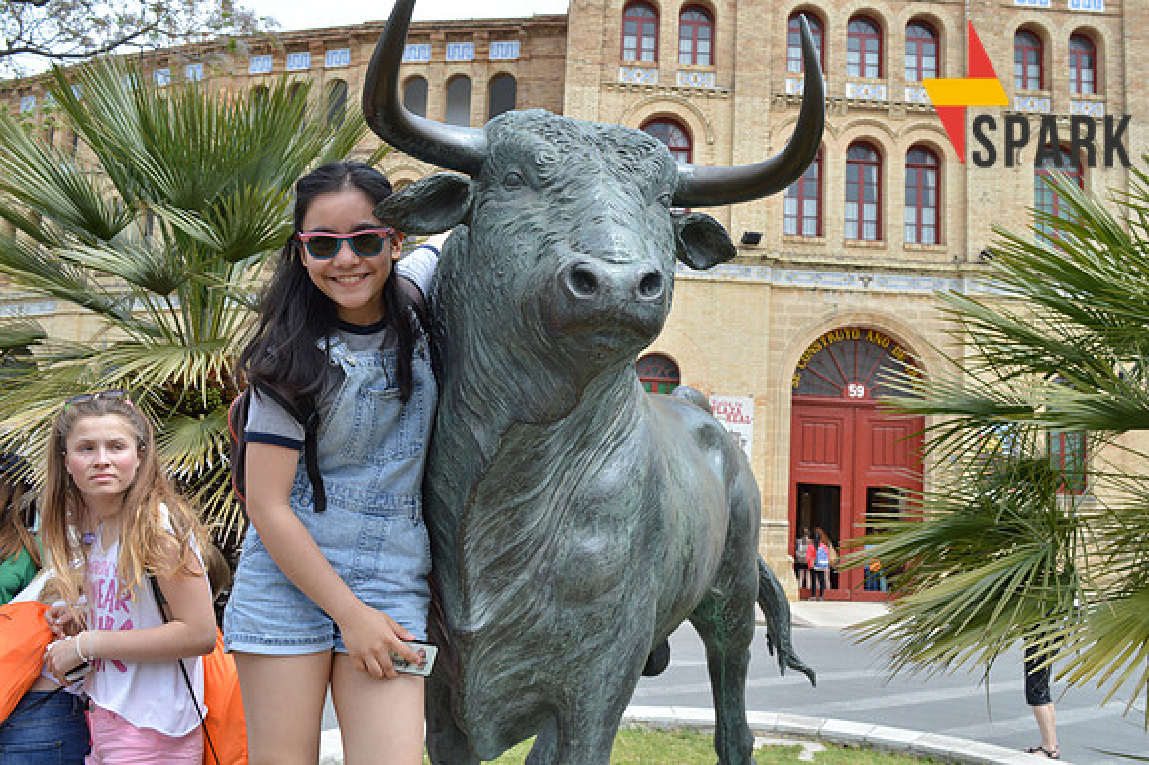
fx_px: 1100
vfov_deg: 38.3
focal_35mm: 34
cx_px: 574
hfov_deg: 55.1
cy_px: 382
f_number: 7.1
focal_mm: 23
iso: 100
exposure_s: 1/200
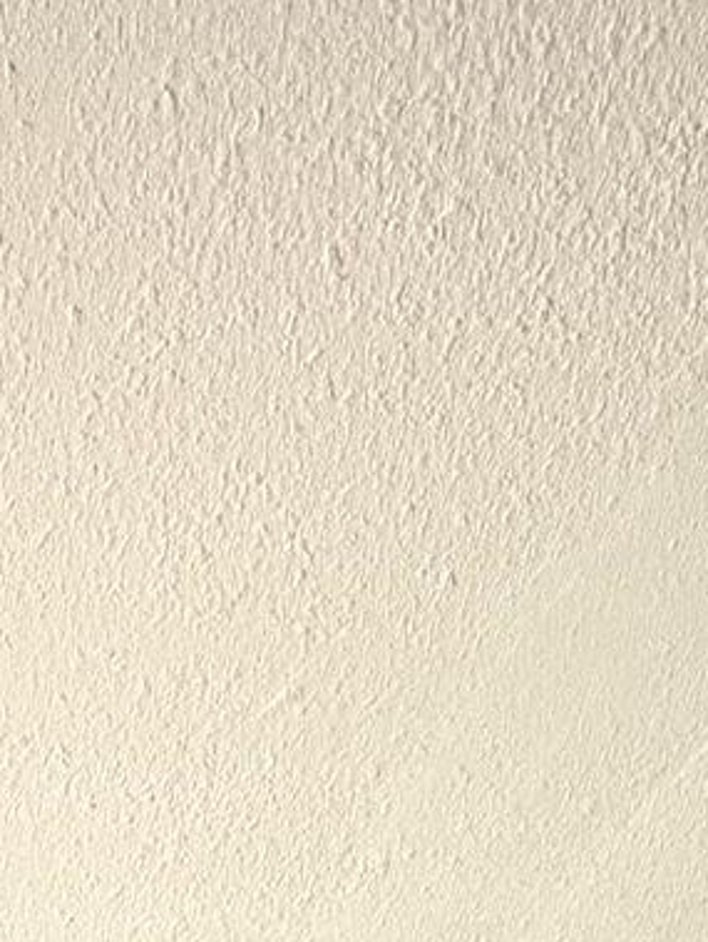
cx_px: 397
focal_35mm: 85
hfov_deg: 17.4
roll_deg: -1.2
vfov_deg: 13.9
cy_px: 2381
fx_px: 2314
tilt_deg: -6.7
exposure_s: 1/60
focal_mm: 2.22
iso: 400
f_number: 2.2
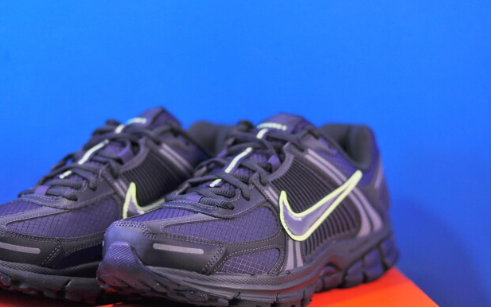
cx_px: 177
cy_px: 148
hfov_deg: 20.9
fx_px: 1325
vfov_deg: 13.2
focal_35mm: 99
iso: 250
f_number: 2
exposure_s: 1/320
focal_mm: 50
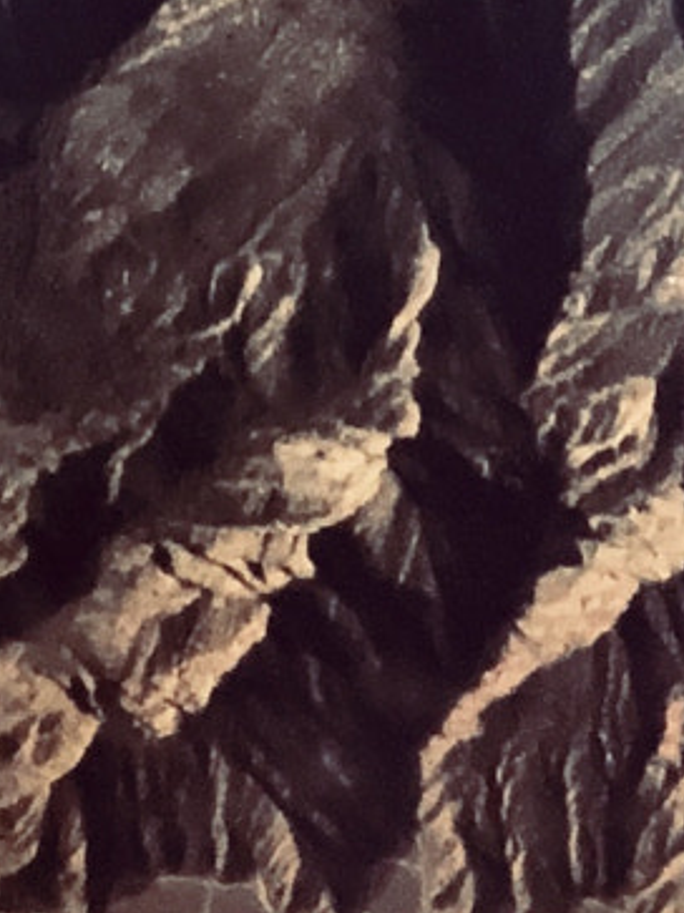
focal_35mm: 175
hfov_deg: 8.4
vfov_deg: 9.4
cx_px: -181
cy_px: -1652
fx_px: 4613
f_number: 2.4
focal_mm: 3.3
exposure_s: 1/652
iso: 25
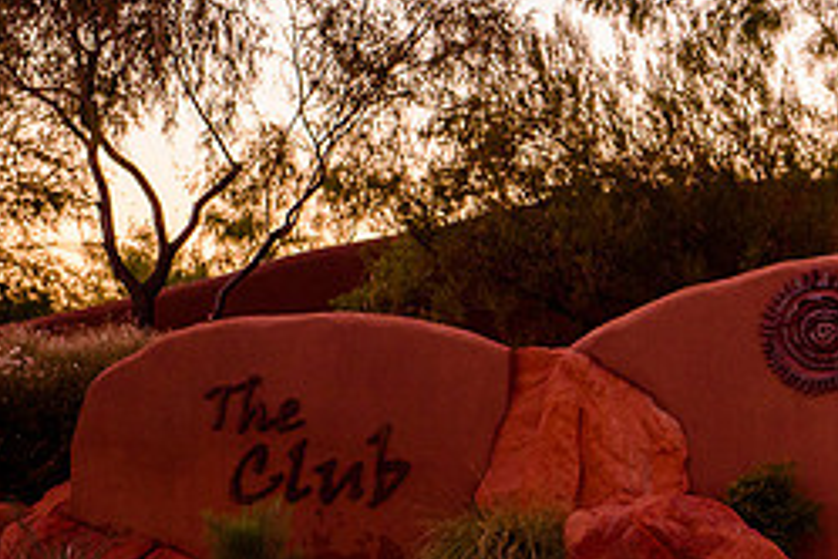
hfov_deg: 10.9
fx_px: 4306
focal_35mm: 185
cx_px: 1017
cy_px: 546
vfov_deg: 7.4
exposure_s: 1/200
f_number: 2.8
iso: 1000
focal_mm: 70
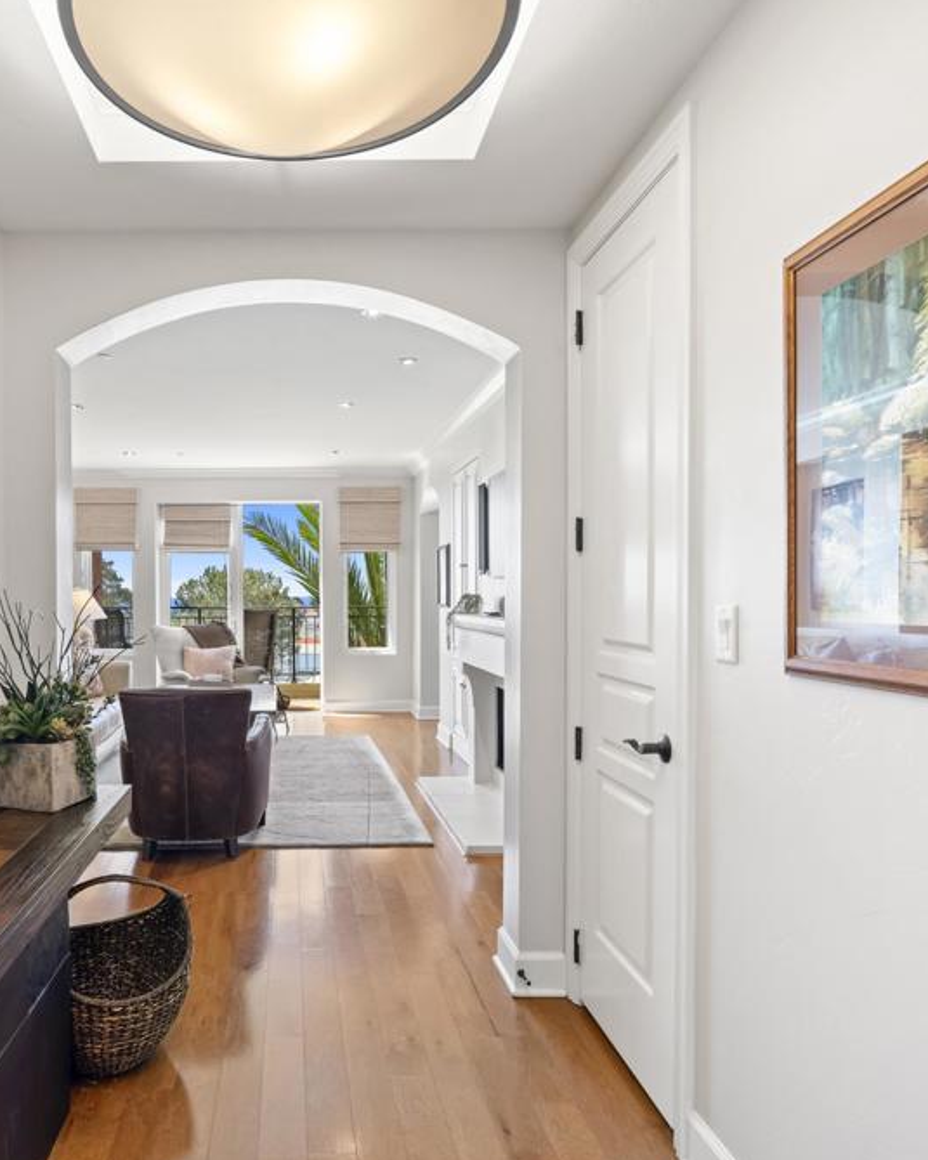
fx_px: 790
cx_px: 295
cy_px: 582
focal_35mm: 23
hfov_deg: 59.2
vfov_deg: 72.6
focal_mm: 16
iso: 500
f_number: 8
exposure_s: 1/3
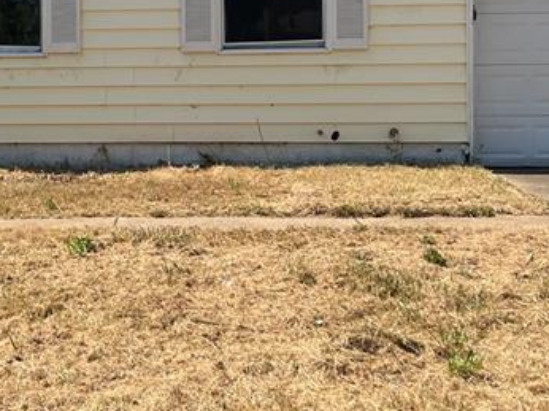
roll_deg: +0.7
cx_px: 60
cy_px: 81
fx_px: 1220
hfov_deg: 24.7
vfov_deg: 18.9
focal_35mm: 77
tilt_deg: -2.0
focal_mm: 5.7
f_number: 1.5
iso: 50
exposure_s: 1/3831
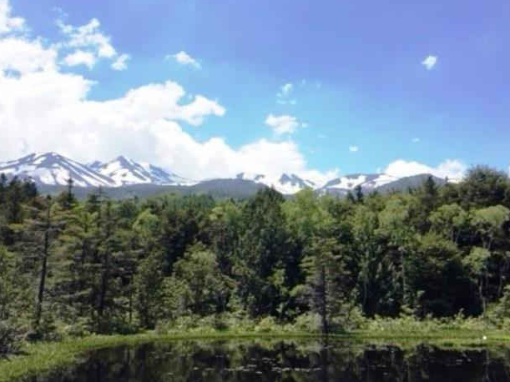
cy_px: 201
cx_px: 282
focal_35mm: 38
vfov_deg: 37.7
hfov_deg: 48.9
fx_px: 560
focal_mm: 4.15
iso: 25
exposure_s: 1/2198
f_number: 2.2
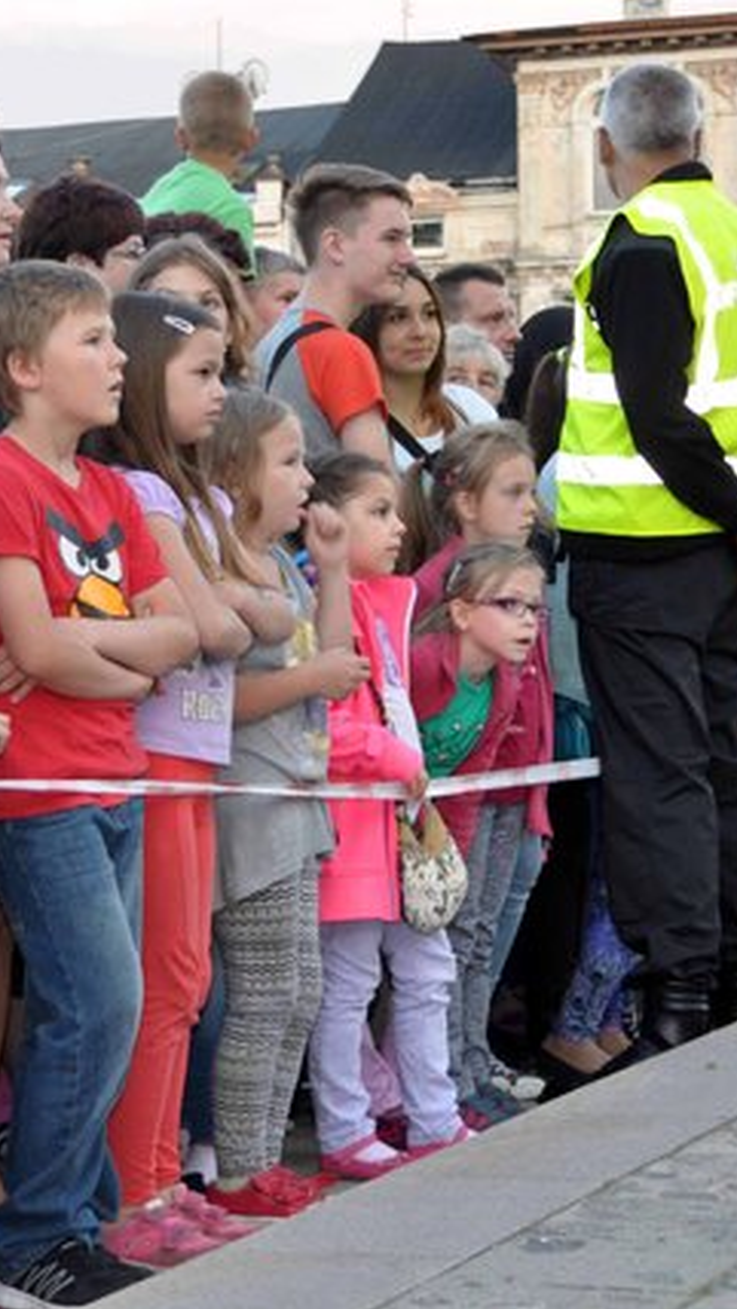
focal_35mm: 105
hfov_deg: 11.5
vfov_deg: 20.4
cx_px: 287
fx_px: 3645
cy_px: 658
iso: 200
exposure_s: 1/30
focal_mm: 44
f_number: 4.5
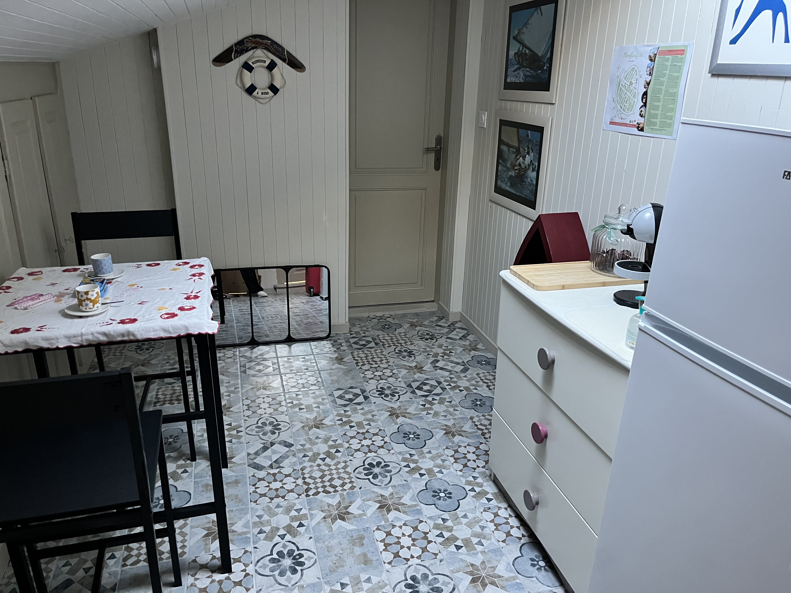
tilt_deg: -20.6
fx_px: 594
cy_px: 296
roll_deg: -1.3
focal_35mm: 26
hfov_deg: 67.3
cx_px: 396
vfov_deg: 53.1
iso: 500
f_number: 1.6
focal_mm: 5.1
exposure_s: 1/51
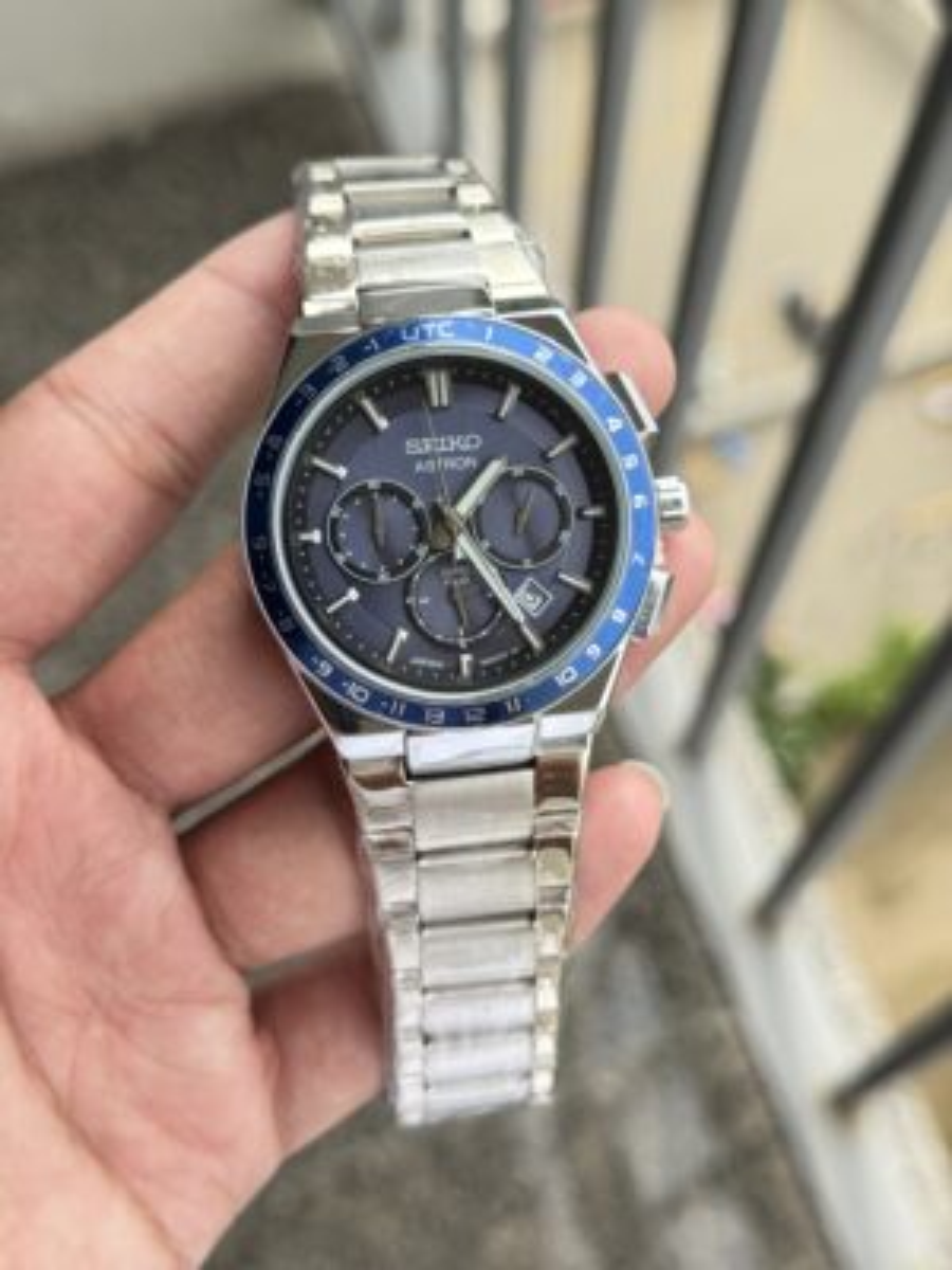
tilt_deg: -68.4
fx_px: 1760
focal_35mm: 48
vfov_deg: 39.7
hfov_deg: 30.3
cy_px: 635
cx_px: 476
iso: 64
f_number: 1.78
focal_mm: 6.76
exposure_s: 1/1172
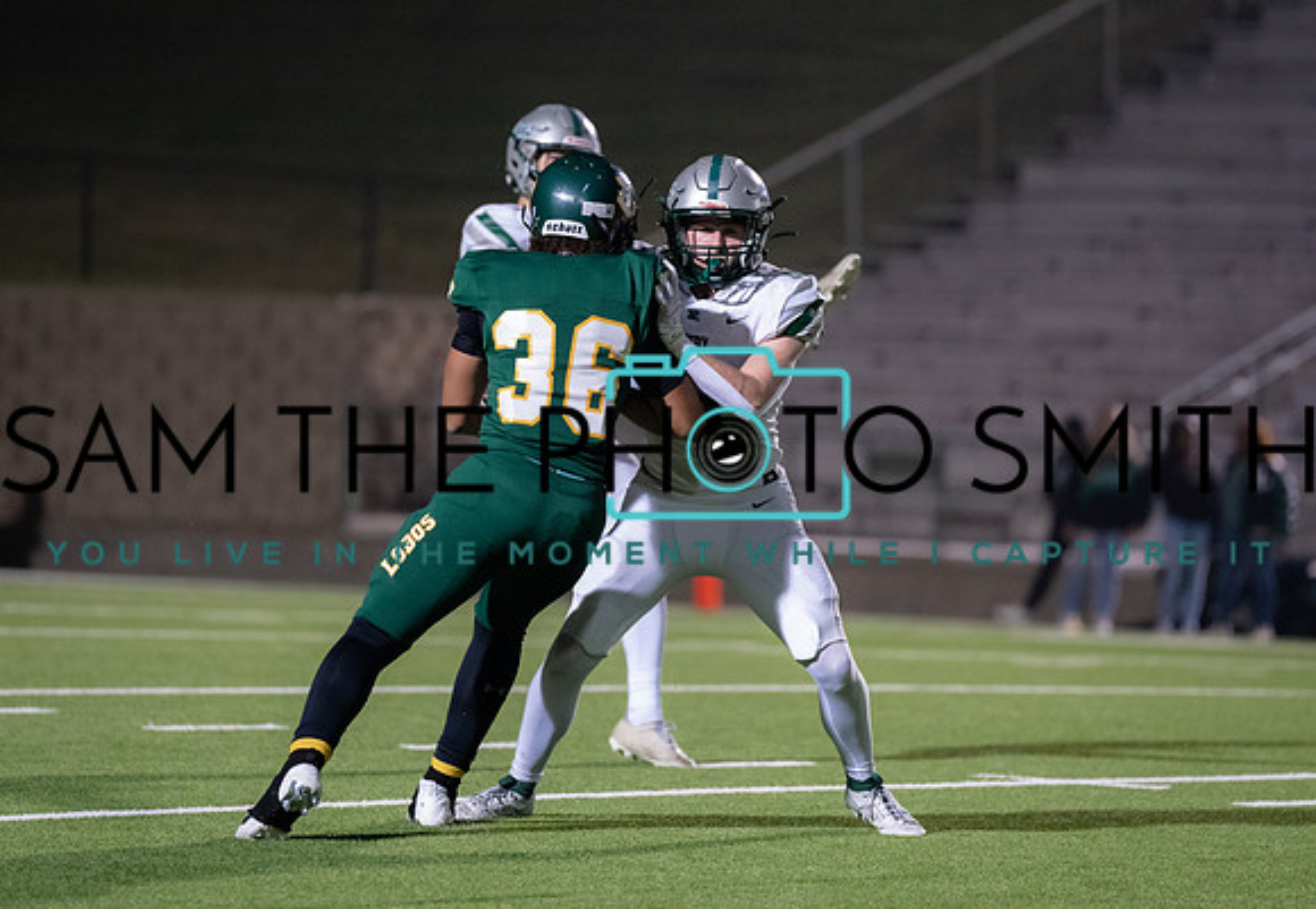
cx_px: 653
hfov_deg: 8.5
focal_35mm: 240
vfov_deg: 5.9
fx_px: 8862
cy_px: 389
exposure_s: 1/1250
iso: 4000
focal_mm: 200
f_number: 2.8
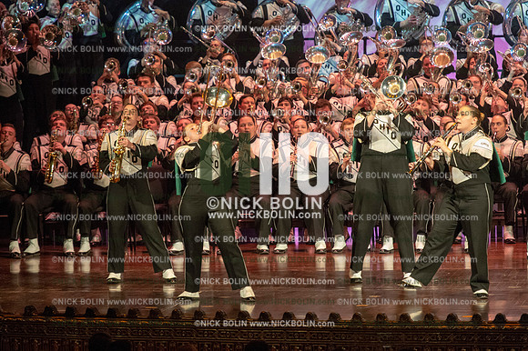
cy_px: 176
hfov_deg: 9.0
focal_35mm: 230
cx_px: 264
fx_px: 3371
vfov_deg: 6.0
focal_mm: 230
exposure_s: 1/200
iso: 8000
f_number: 5.6
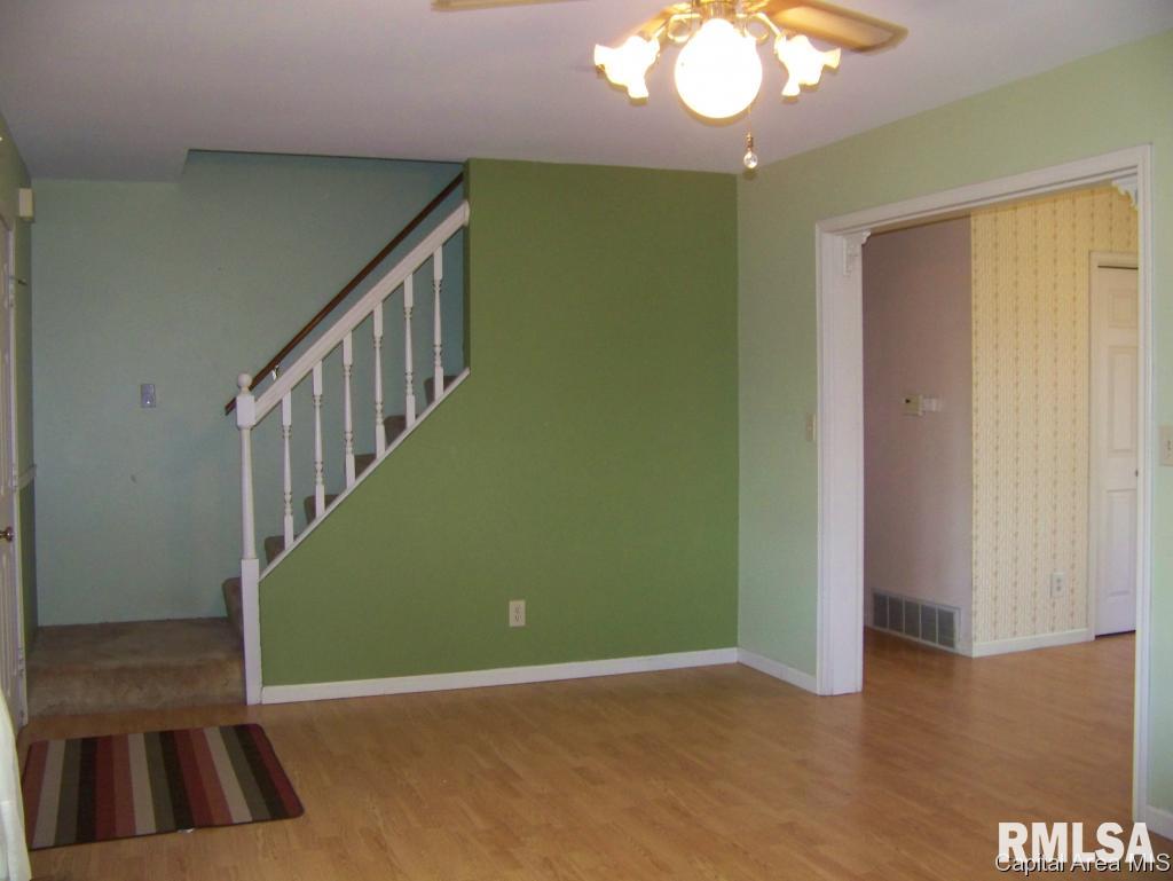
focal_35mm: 36
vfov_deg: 39.7
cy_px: 440
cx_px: 586
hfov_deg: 51.3
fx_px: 1220
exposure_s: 1/30
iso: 200
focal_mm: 5.85
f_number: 2.8
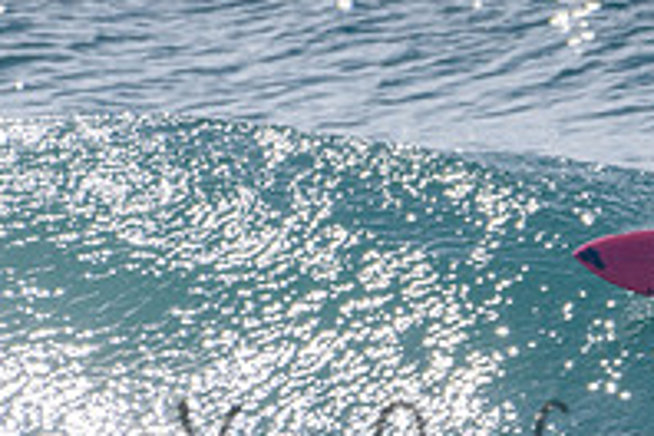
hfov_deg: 1.2
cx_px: 733
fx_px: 32534
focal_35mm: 1791
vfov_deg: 0.8
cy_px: 281
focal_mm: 500
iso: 64
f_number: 5.6
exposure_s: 1/2000
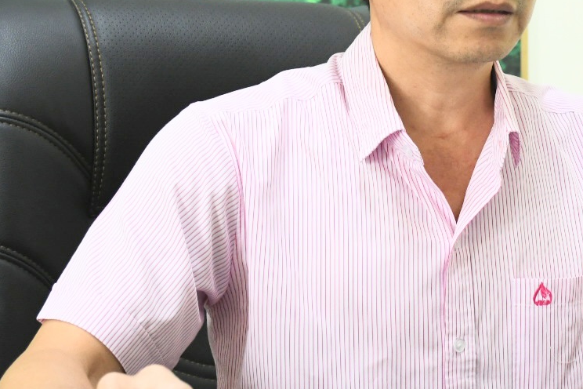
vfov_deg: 12.3
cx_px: 508
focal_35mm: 111
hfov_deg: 18.2
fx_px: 1797
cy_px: 118
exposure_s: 1/60
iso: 1600
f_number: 5.6
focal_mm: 34
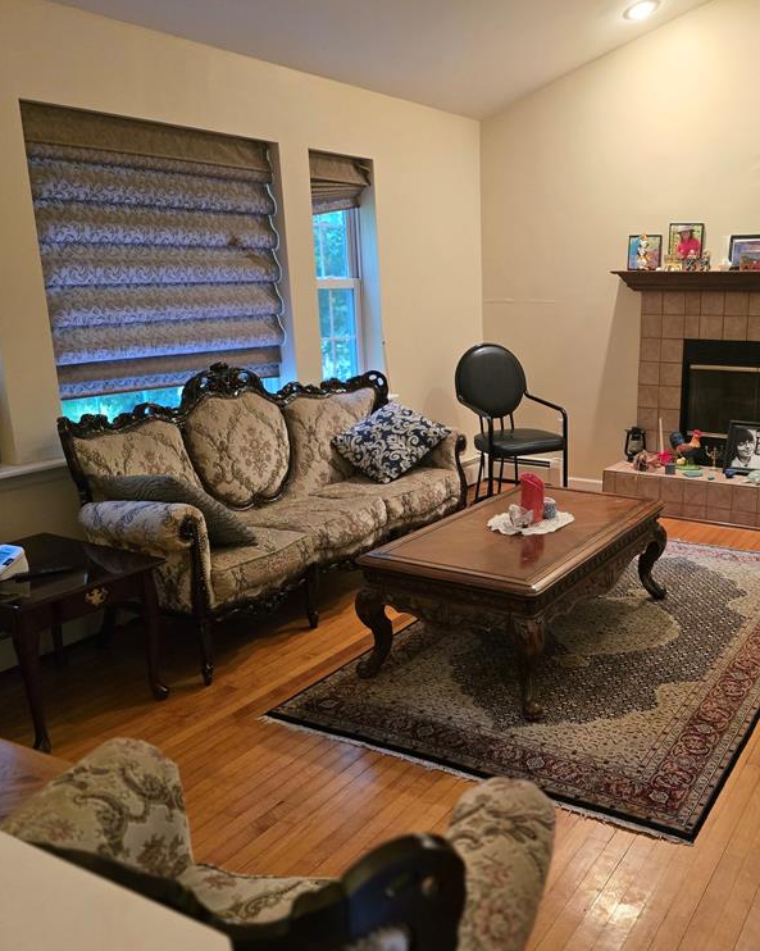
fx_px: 872
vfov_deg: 57.2
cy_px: 481
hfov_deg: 46.0
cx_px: 534
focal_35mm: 31
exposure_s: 1/120
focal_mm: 6.3
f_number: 1.7
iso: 800
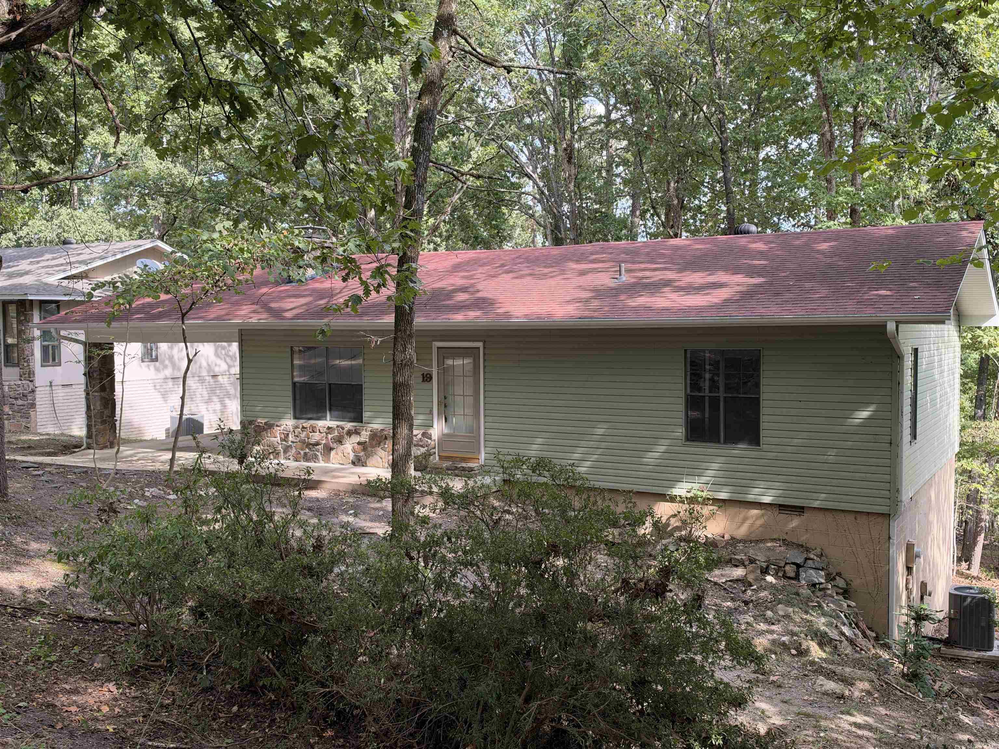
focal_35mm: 34
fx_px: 981
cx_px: 500
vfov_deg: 41.8
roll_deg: +0.1
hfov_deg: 54.0
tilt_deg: -2.3
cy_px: 374
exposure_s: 1/256
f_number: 1.8
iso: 80
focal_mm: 6.93
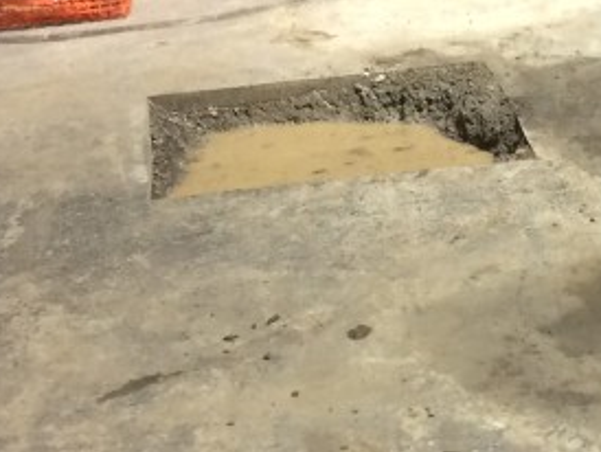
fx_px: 1946
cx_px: 515
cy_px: -145
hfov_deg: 17.4
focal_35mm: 112
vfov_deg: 12.8
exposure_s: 1/30
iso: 100
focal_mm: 4.12
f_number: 2.2
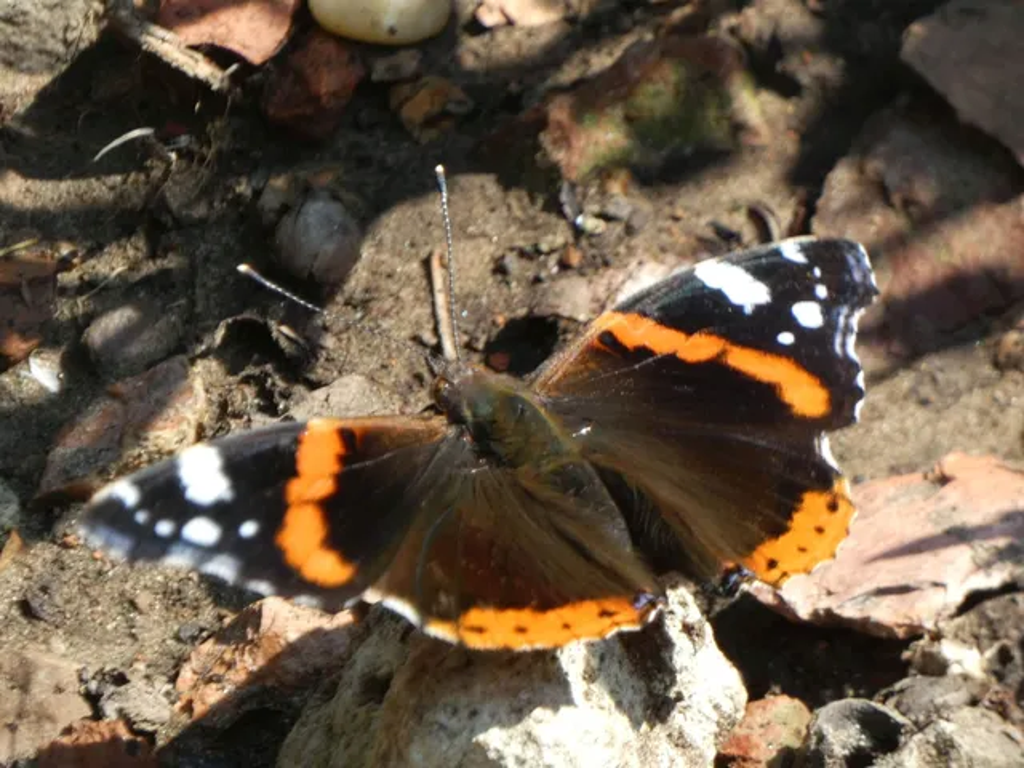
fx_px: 20707
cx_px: 512
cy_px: 384
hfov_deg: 2.8
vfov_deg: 2.1
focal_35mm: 700
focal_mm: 125.5
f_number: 5.6
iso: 125
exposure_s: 1/100
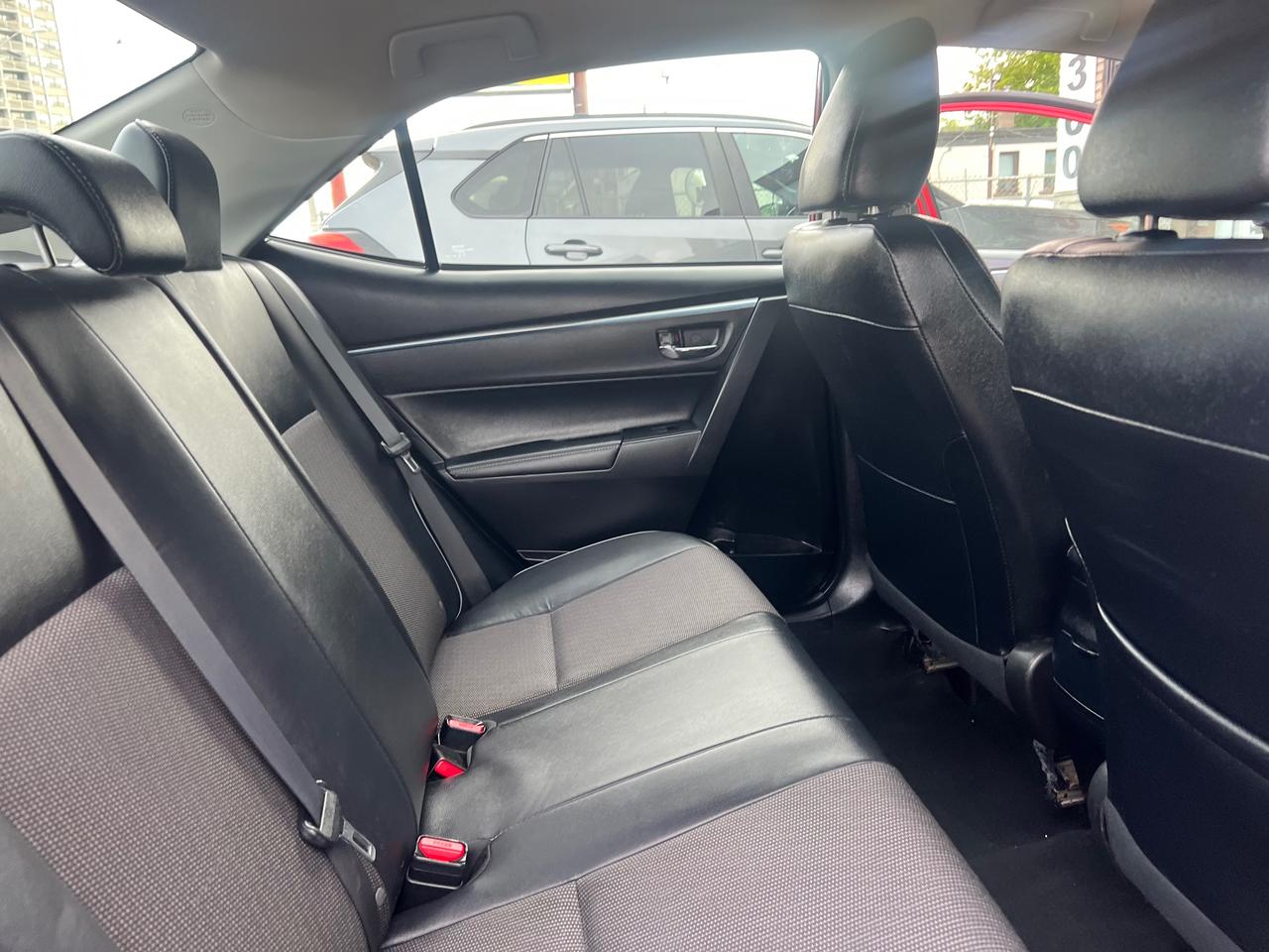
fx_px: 953
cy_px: 476
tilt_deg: -8.3
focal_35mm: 26
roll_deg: +5.4
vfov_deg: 53.1
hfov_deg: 67.3
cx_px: 634
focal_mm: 5.7
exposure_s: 1/121
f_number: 1.5
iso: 125
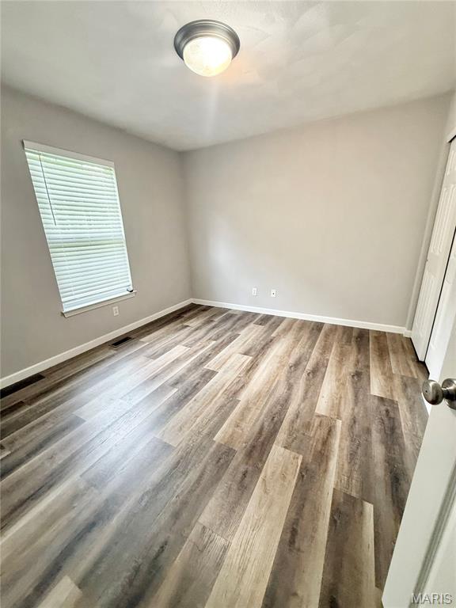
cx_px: 228
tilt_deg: -17.5
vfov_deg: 102.1
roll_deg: +1.0
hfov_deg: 85.7
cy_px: 304
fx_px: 246
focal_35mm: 14
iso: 320
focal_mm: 2.22
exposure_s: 1/60
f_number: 2.2
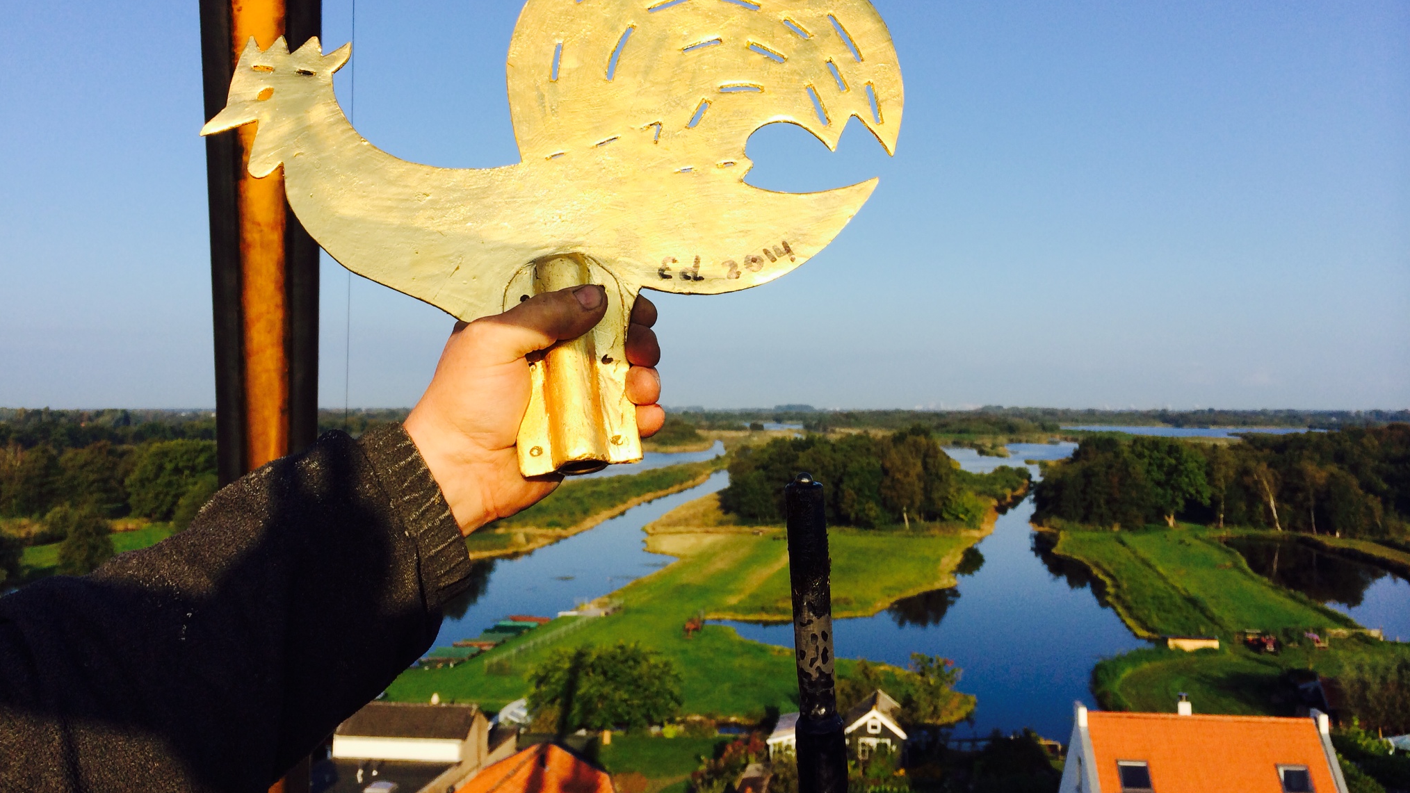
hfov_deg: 59.5
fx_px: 1234
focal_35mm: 33
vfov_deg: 35.5
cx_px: 699
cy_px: 299
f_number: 2.2
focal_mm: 4.12
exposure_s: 1/2415
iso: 32
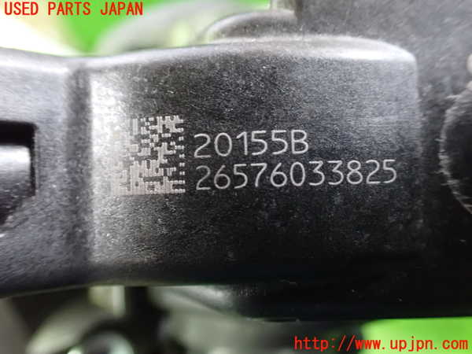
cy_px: 177
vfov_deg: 46.8
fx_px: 409
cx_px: 236
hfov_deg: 60.0
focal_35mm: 30
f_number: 2.3
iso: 1600
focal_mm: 5.4
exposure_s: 1/25
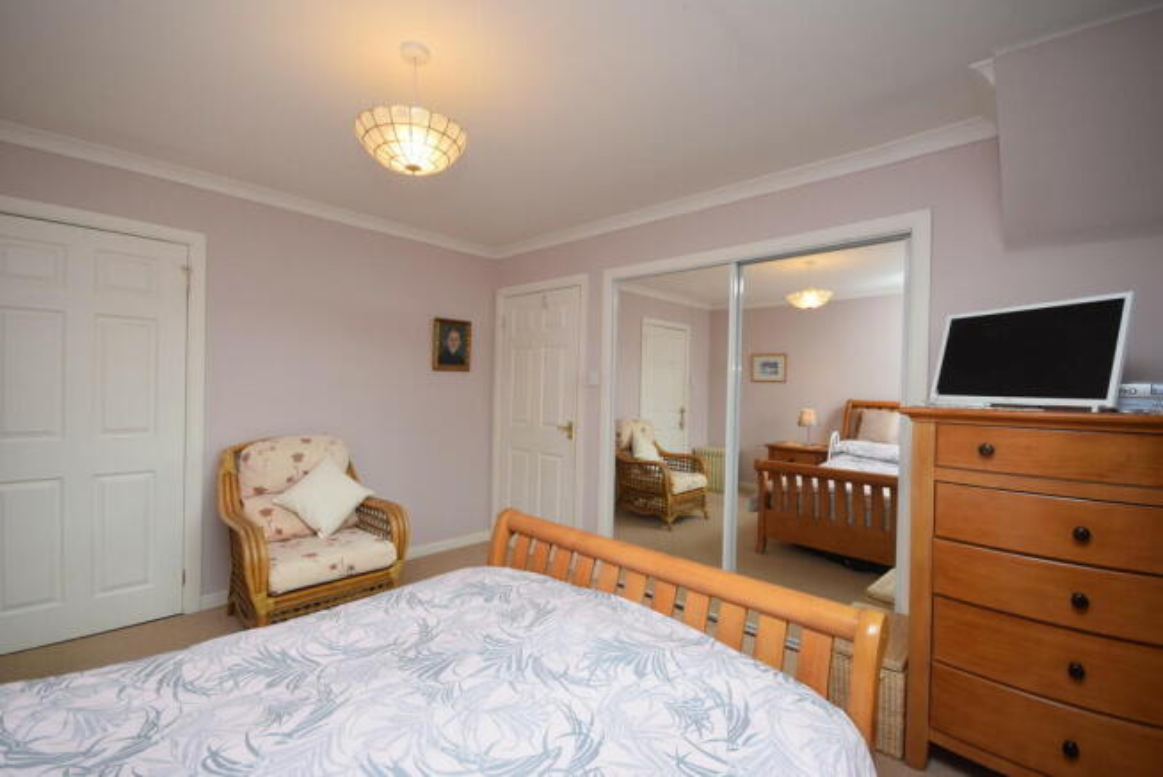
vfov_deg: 77.4
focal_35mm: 15
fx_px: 485
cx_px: 582
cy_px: 388
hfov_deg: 100.4
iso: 800
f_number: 5.6
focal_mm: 10
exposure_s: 1/125
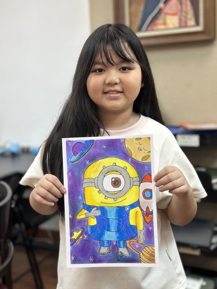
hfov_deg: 29.7
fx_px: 410
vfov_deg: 38.9
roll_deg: +1.8
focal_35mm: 49
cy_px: 145
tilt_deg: -10.3
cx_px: 110
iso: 80
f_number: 1.78
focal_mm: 6.86
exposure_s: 1/121
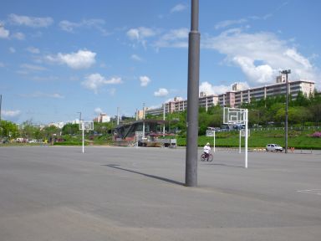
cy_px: 120
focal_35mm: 41
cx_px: 160
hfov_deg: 45.8
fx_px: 380
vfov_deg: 35.1
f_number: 4.2
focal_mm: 7.4
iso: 100
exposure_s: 1/800
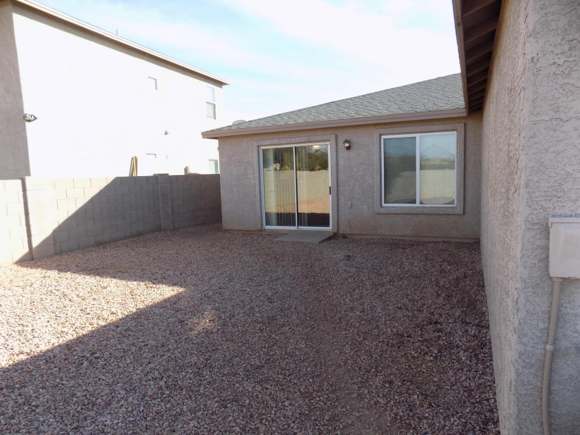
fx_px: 385
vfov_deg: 58.9
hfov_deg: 73.9
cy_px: 218
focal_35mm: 23
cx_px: 290
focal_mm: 4
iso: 80
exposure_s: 1/400
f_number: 3.1
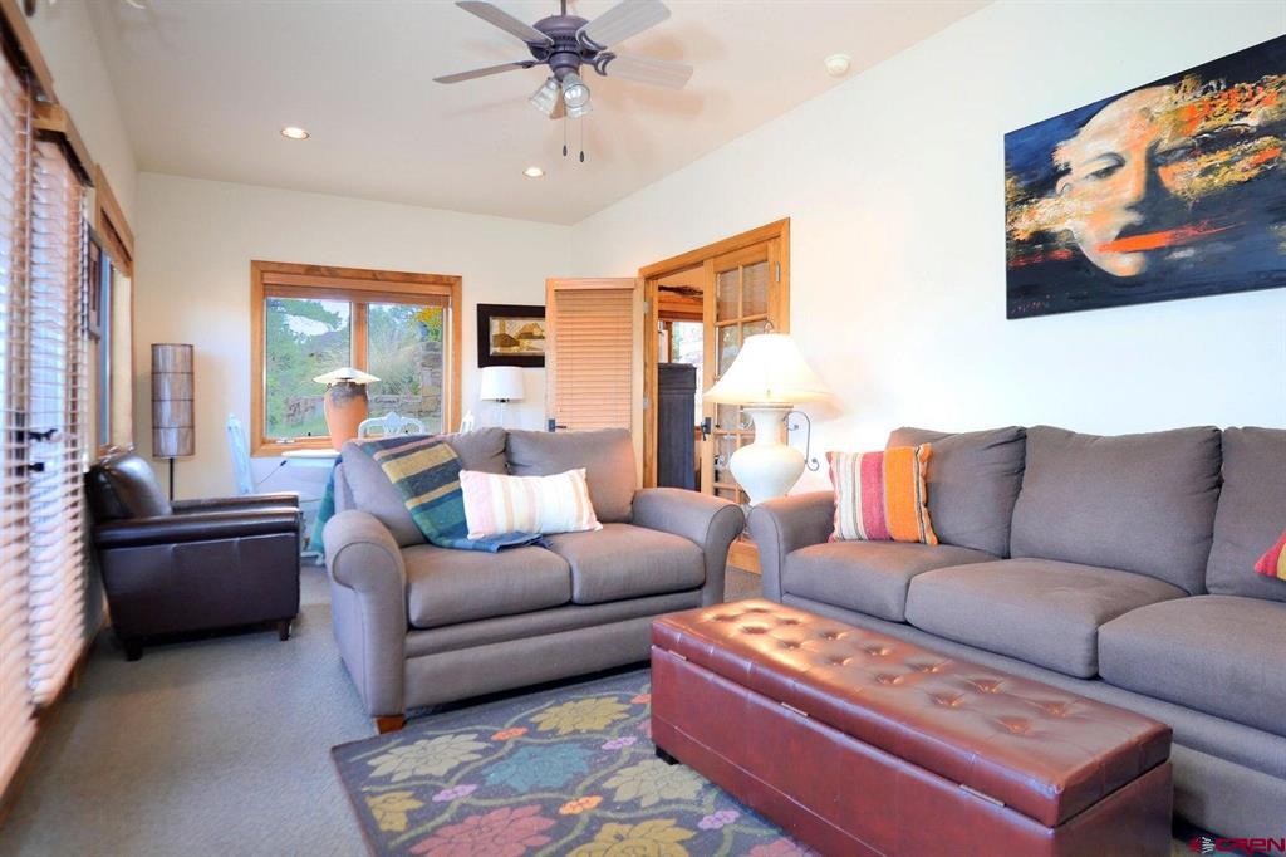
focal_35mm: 18
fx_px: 643
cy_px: 428
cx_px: 643
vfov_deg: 67.3
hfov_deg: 90.0
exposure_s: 1/200
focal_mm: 9
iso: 800
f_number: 2.5
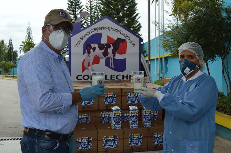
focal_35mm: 45
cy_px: 76
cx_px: 116
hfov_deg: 43.7
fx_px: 288
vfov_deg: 29.8
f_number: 7.1
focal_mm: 30
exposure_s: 1/200
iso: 100
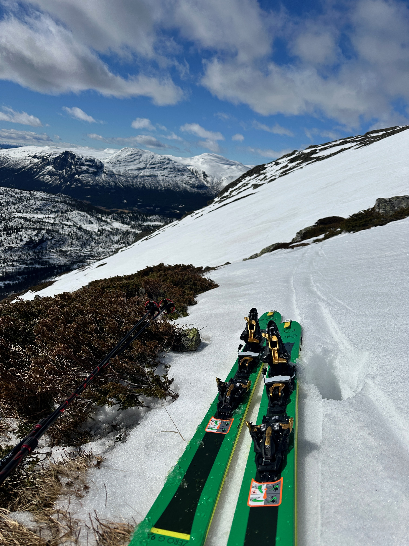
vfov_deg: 71.6
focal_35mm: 24
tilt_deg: -13.7
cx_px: 204
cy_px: 273
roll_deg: -4.6
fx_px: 378
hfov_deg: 56.8
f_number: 1.78
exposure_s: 1/18519
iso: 64
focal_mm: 6.86
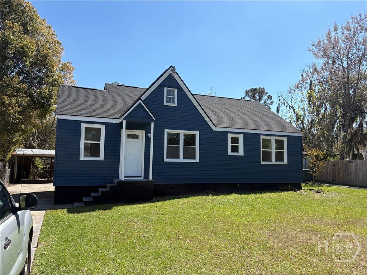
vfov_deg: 53.1
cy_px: 138
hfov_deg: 67.3
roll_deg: +0.2
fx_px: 276
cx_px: 184
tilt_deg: +5.5
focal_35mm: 26
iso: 50
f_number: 1.6
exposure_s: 1/2985
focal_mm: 5.96
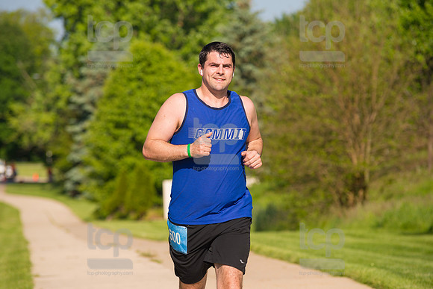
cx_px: 216
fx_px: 2226
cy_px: 144
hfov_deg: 11.1
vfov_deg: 7.4
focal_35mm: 185
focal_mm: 185
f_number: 5.6
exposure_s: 1/2000
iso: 400
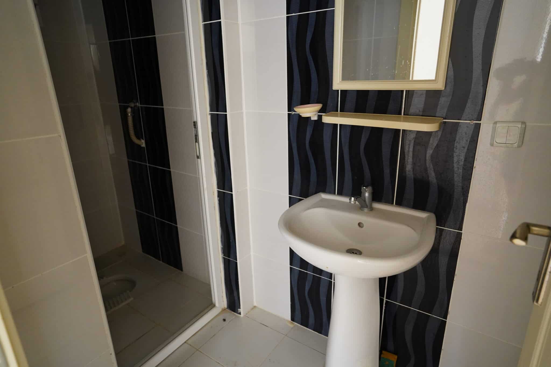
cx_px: 276
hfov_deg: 81.2
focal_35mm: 21
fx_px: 321
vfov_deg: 59.5
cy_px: 184
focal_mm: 21
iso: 4000
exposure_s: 1/160
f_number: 2.8
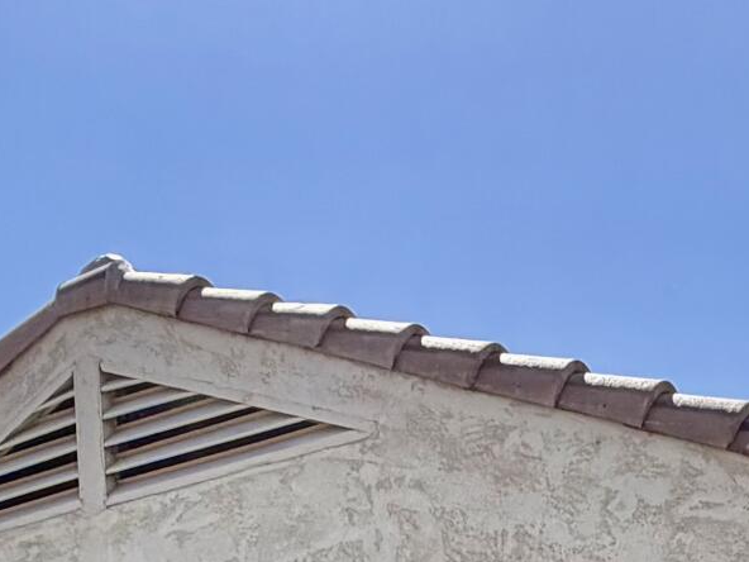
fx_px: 1536
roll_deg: +0.6
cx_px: 577
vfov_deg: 13.9
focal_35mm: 71
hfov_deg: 27.0
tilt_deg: -6.4
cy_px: 1381
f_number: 2.2
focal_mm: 2.22
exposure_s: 1/770
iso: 32
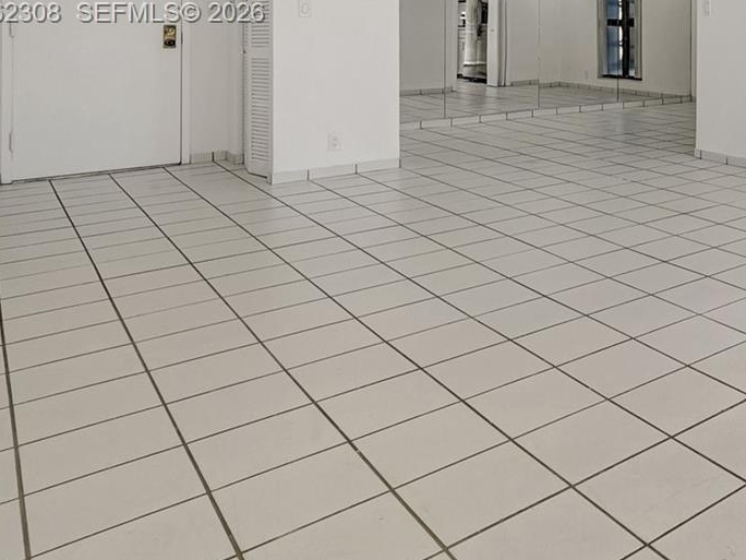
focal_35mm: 36
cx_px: 797
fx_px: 776
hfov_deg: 42.0
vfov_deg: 36.2
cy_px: 14
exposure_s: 1/25
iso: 640
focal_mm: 16
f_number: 14
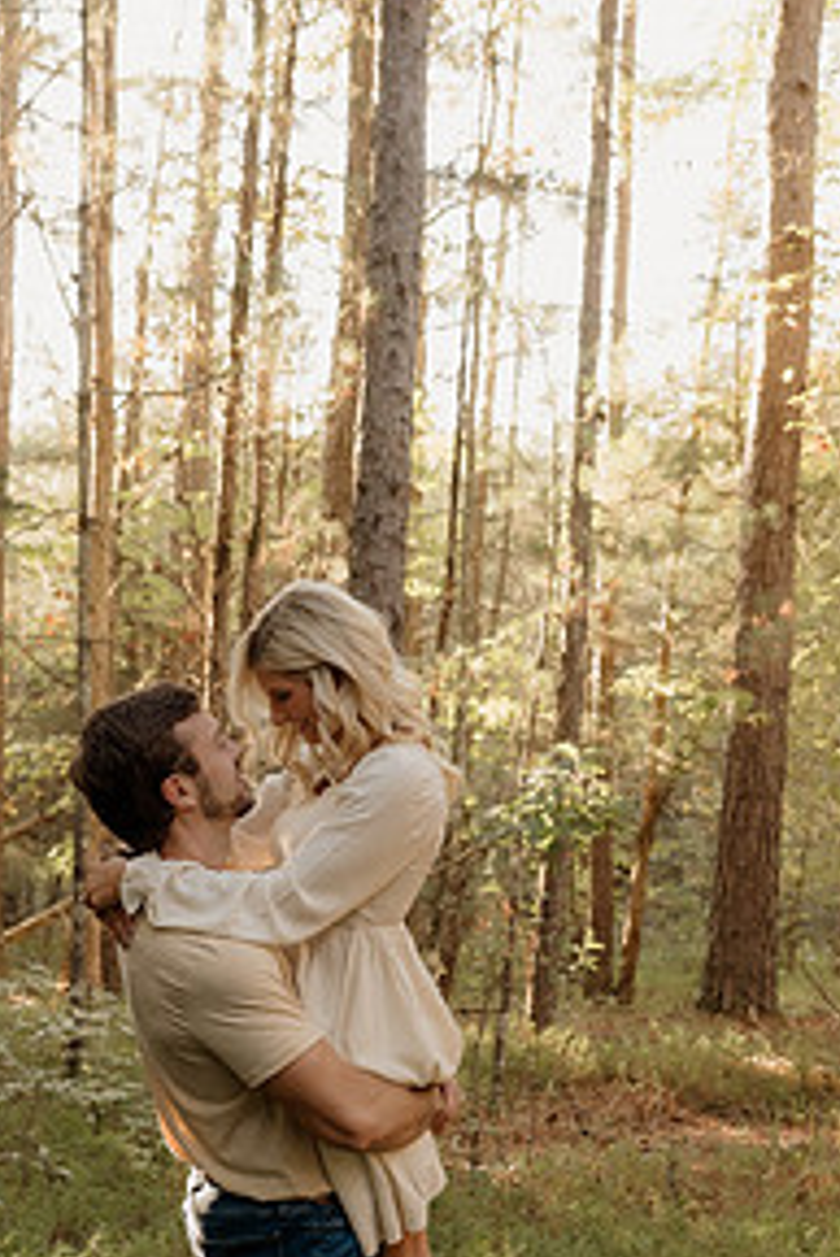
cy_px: 757
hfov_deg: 24.0
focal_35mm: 56
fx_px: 1958
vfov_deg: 35.5
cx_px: 222
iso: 500
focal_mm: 24
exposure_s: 1/160
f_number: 2.8
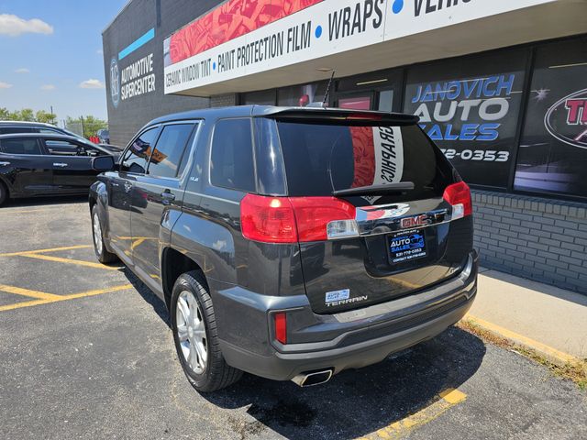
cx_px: 294
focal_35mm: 23
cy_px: 220
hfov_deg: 73.9
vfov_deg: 58.9
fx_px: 390
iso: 10
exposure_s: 1/633
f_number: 1.7
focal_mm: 6.3
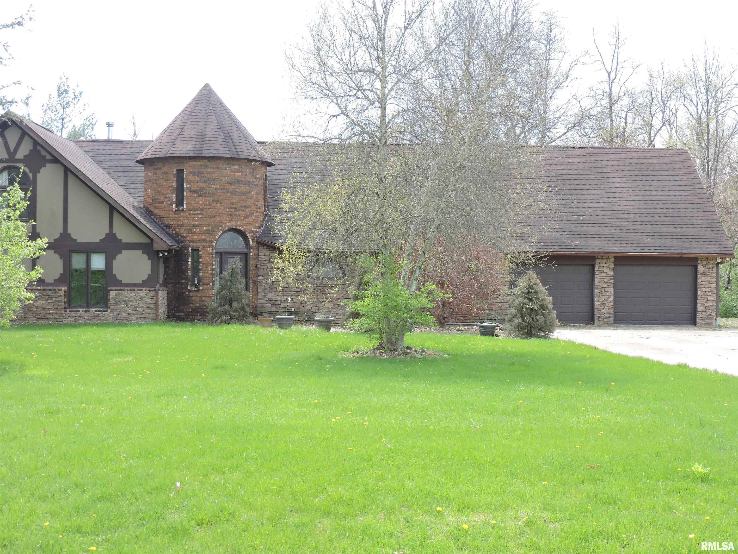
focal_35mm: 47
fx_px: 1002
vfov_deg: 30.9
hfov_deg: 40.4
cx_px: 369
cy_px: 277
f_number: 3.5
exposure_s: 1/200
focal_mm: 8.4
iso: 100
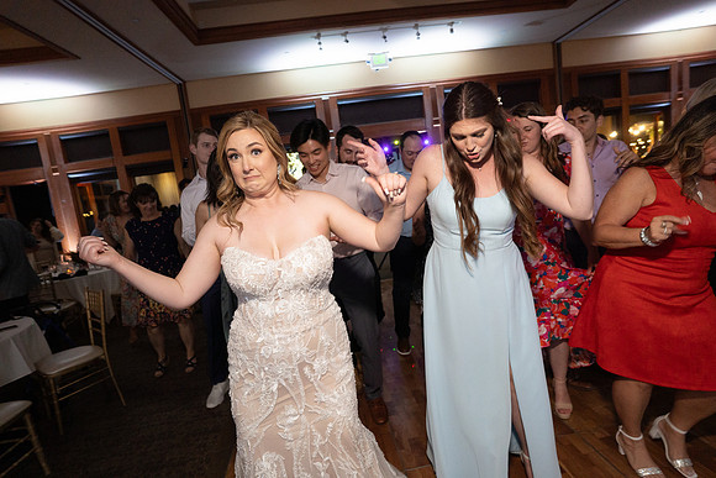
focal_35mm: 18
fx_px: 358
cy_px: 239
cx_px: 358
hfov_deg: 90.0
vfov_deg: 67.4
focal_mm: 18
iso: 1600
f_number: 2.8
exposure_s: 1/80
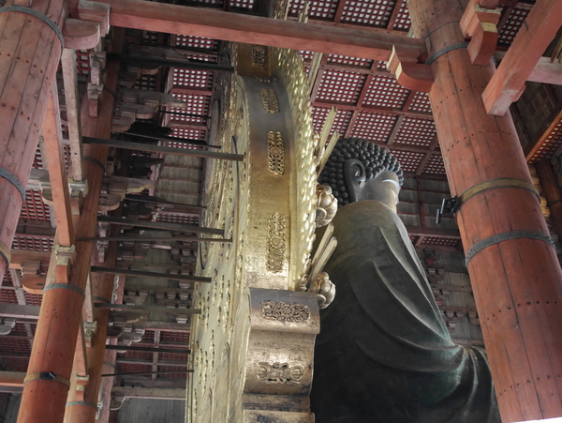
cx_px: 281
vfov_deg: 36.0
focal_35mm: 40
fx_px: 650
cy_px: 212
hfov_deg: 46.8
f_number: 4.6
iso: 3200
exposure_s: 1/13
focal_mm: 20
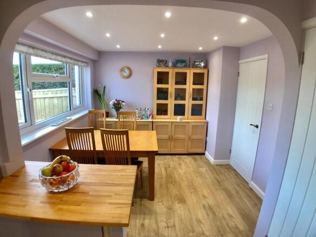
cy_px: 118
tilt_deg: -11.5
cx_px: 158
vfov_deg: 49.7
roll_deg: -1.1
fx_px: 256
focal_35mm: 28
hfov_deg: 63.5
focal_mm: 3.99
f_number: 1.8
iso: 32
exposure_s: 1/50
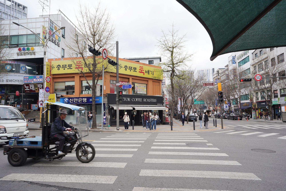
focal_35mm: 24
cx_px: 143
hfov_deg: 73.7
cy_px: 96
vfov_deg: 53.1
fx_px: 191
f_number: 9
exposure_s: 1/100
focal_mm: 24
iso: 100
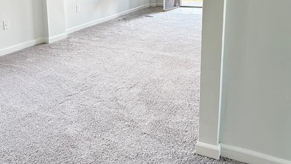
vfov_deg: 28.8
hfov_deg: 50.5
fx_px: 309
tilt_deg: -11.9
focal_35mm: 40
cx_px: 142
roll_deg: -0.1
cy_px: 26
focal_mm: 5.96
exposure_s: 1/60
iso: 160
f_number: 1.6
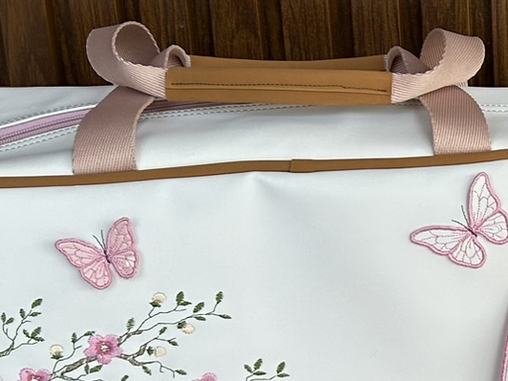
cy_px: 313
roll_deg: +0.2
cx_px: 606
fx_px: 1468
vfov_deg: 14.7
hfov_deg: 18.6
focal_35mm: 100
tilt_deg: -20.9
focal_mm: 5.7
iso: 50
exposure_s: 1/410
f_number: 1.5
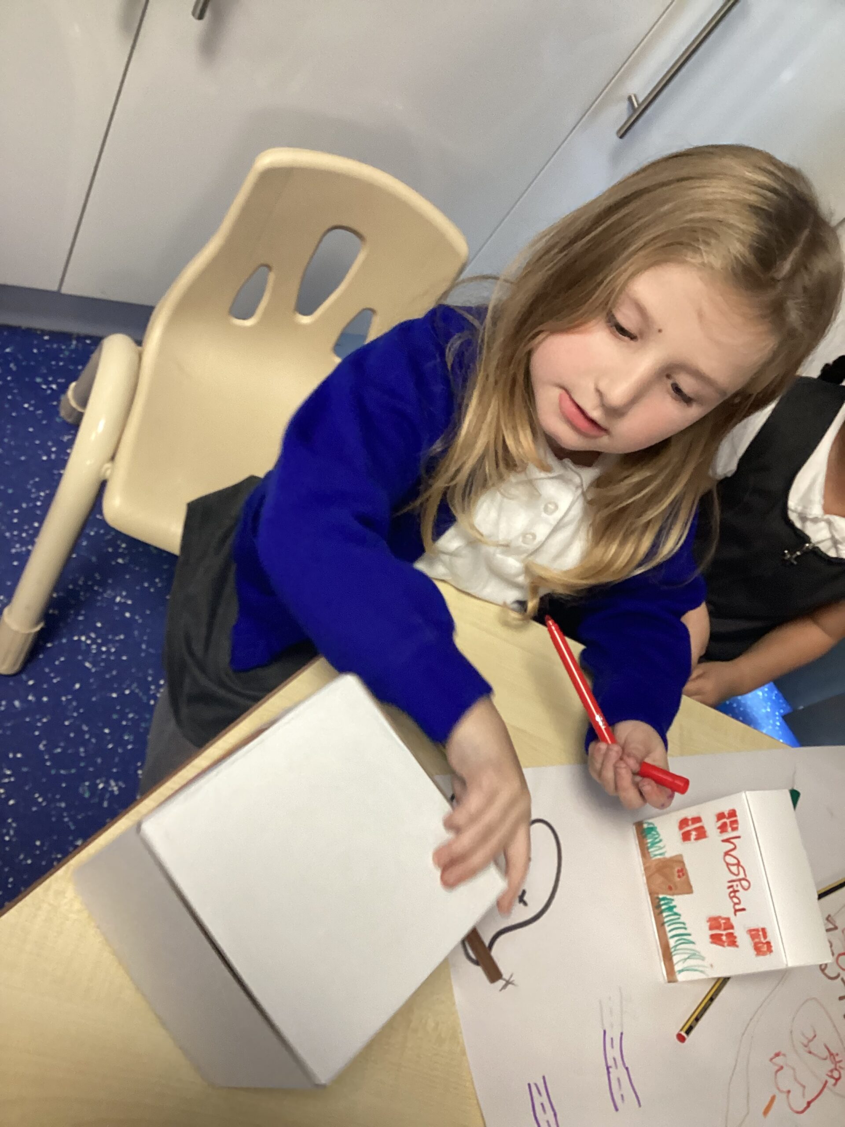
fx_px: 1009
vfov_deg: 58.4
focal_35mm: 31
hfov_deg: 45.4
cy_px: 564
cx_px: 422
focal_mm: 3.3
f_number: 2.4
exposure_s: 1/50
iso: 200
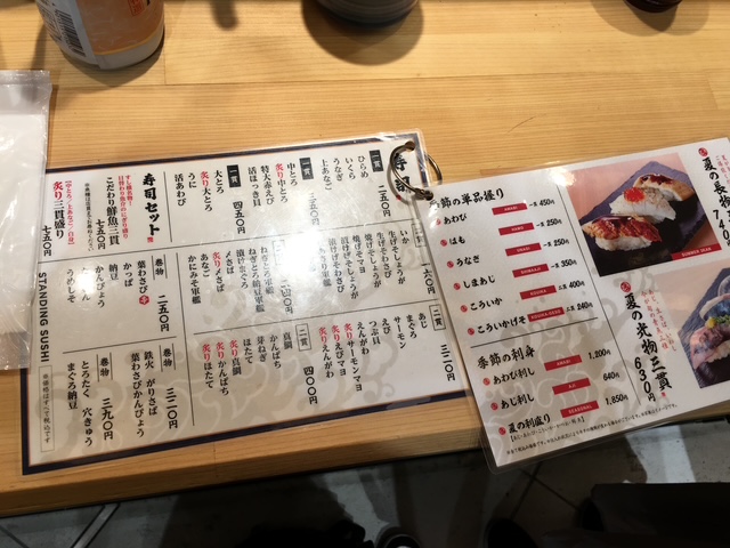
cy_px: 274
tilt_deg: -68.4
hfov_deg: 61.7
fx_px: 612
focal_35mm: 29
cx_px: 365
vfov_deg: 48.2
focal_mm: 4.15
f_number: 2.2
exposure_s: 1/50
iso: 25
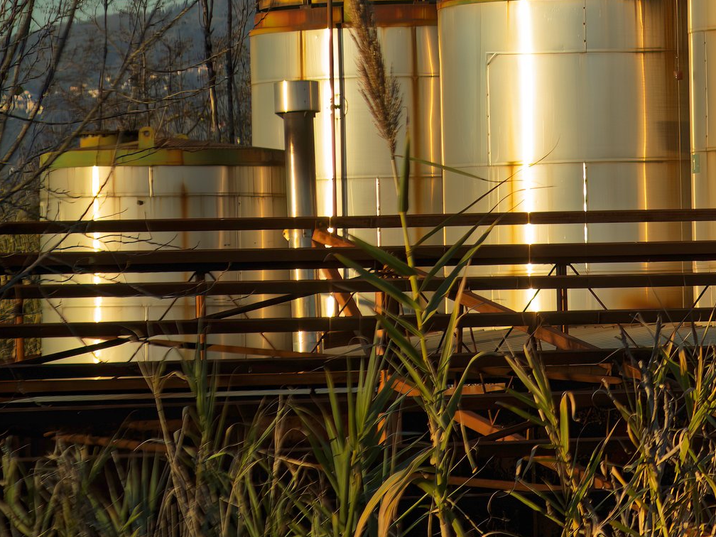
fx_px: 5254
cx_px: 889
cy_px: 30
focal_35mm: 254
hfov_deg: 7.7
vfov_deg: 5.8
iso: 200
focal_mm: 50
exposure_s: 1/1000
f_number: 1.2
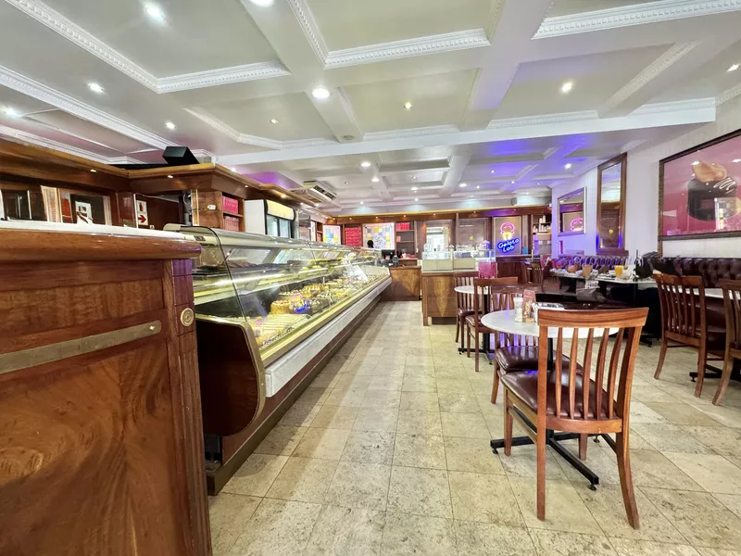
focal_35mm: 14
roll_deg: +2.1
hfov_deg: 102.1
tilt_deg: -5.4
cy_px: 278
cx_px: 370
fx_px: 300
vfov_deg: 85.7
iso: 320
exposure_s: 1/100
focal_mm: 2.22
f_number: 2.2
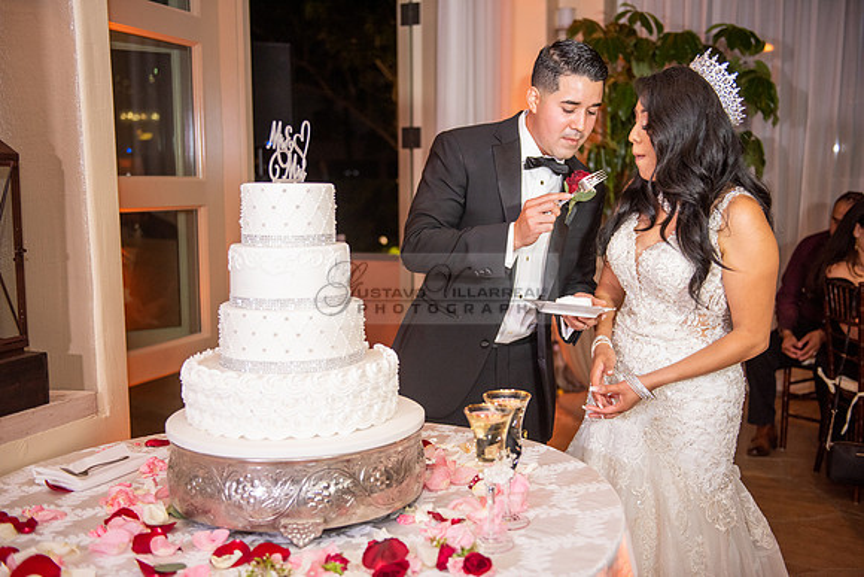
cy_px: 288
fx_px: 960
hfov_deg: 48.4
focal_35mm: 40
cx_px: 432
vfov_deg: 33.4
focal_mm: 40
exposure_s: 1/125
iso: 1250
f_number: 2.8
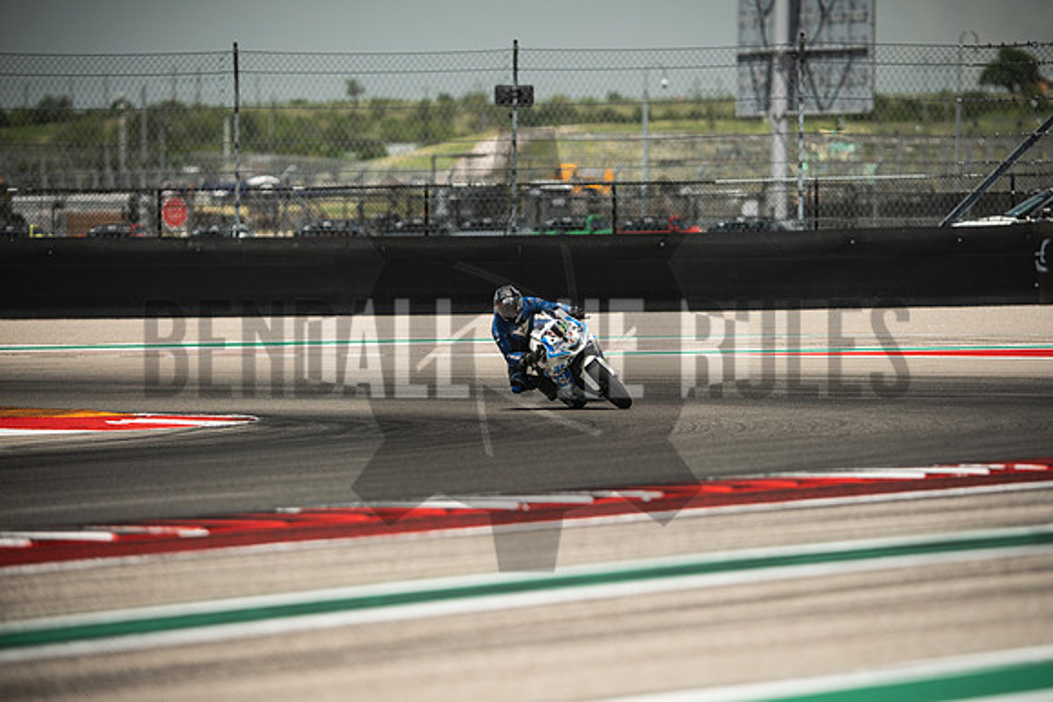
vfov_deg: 4.6
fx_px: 8777
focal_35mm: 300
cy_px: 351
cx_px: 526
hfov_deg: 6.9
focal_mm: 200
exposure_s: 1/2000
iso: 160
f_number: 2.5
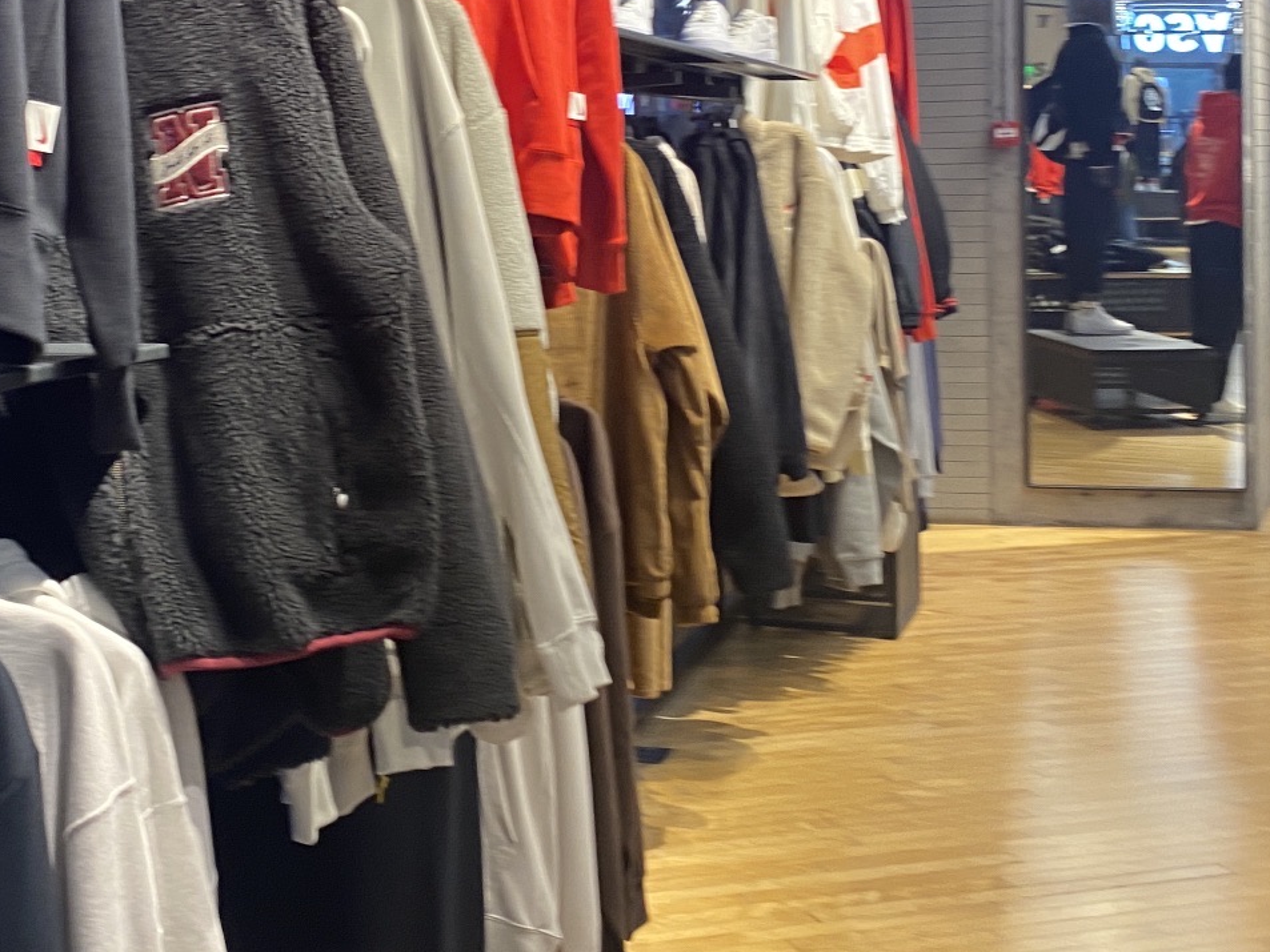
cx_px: 512
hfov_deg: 34.8
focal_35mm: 55
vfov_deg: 26.2
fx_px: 2018
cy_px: 222
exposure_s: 1/50
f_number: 1.8
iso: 64
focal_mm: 4.25
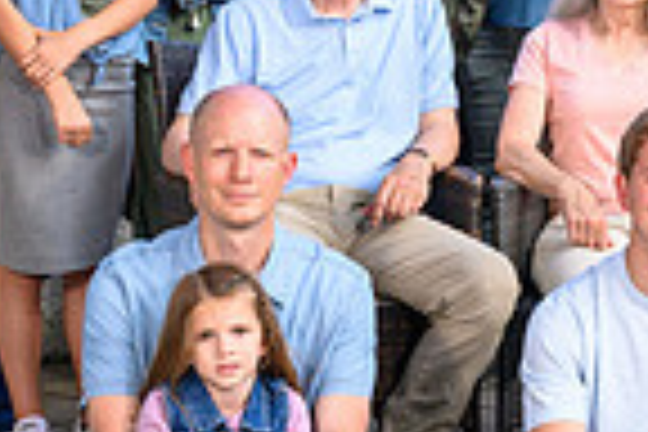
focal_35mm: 161
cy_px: 18
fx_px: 2898
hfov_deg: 12.7
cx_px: 522
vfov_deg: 8.5
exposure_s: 1/640
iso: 400
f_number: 7.1
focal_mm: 40
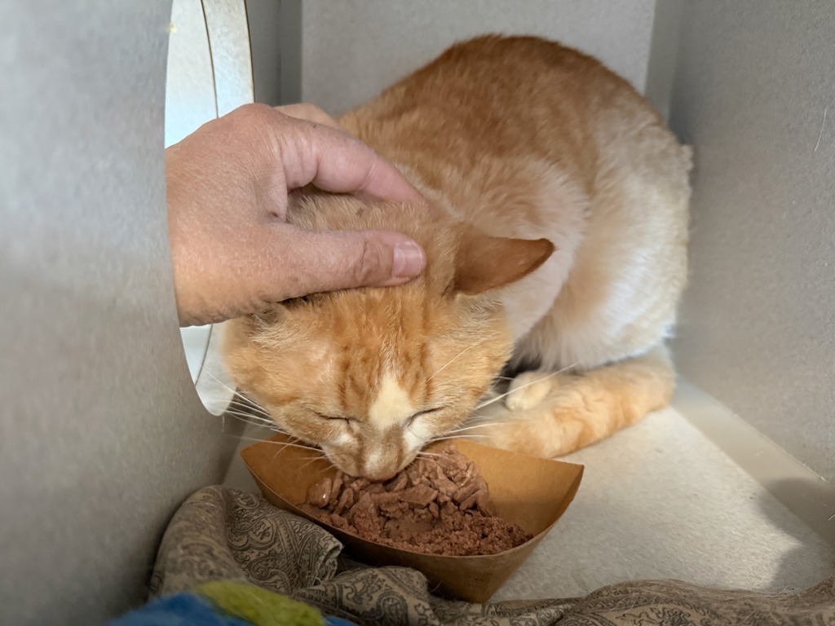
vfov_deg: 56.8
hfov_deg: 71.6
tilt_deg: -16.8
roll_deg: -1.7
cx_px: 418
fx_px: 579
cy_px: 313
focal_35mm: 24
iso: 800
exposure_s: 1/30
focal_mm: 6.76
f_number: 1.78
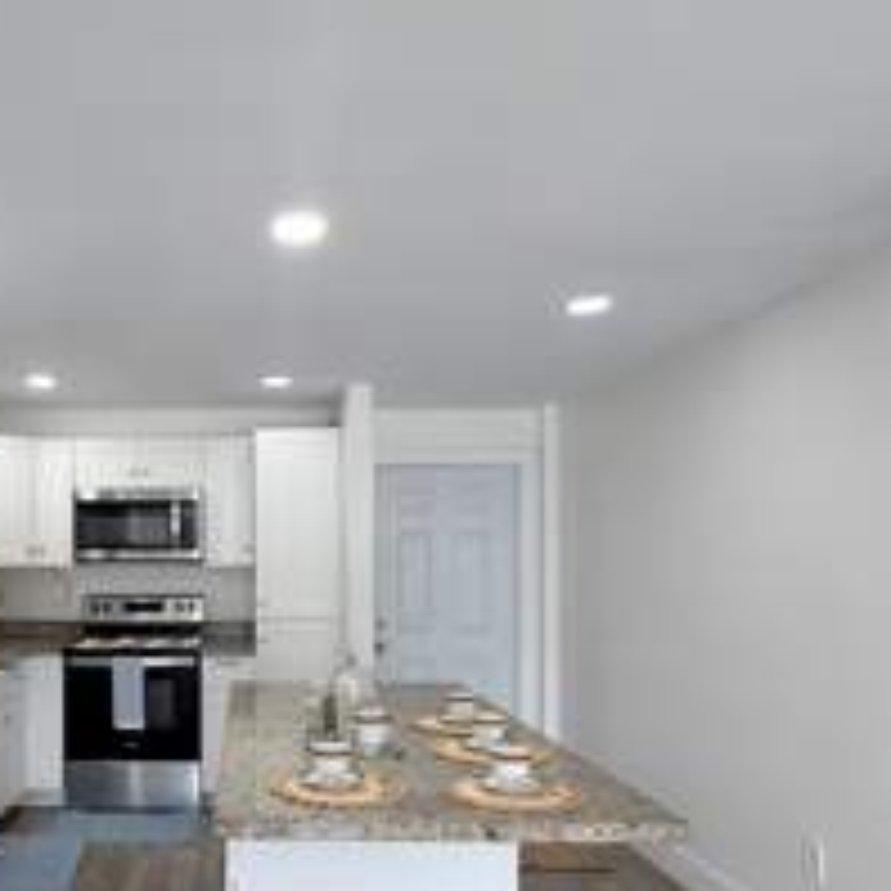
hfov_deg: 51.7
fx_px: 874
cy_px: 554
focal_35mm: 30
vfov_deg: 53.5
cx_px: 220
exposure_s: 1/120
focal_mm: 2.22
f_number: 2.2
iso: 125
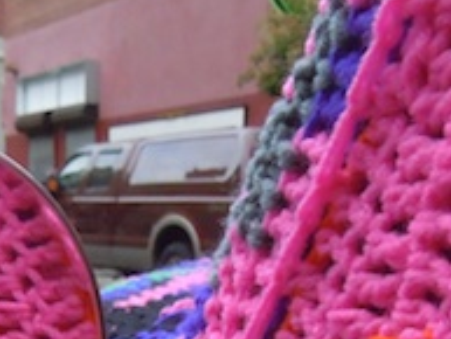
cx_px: 146
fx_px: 1082
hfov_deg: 23.4
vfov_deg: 16.8
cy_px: 441
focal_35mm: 83
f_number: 3.5
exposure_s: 1/640
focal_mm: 5.4
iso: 800
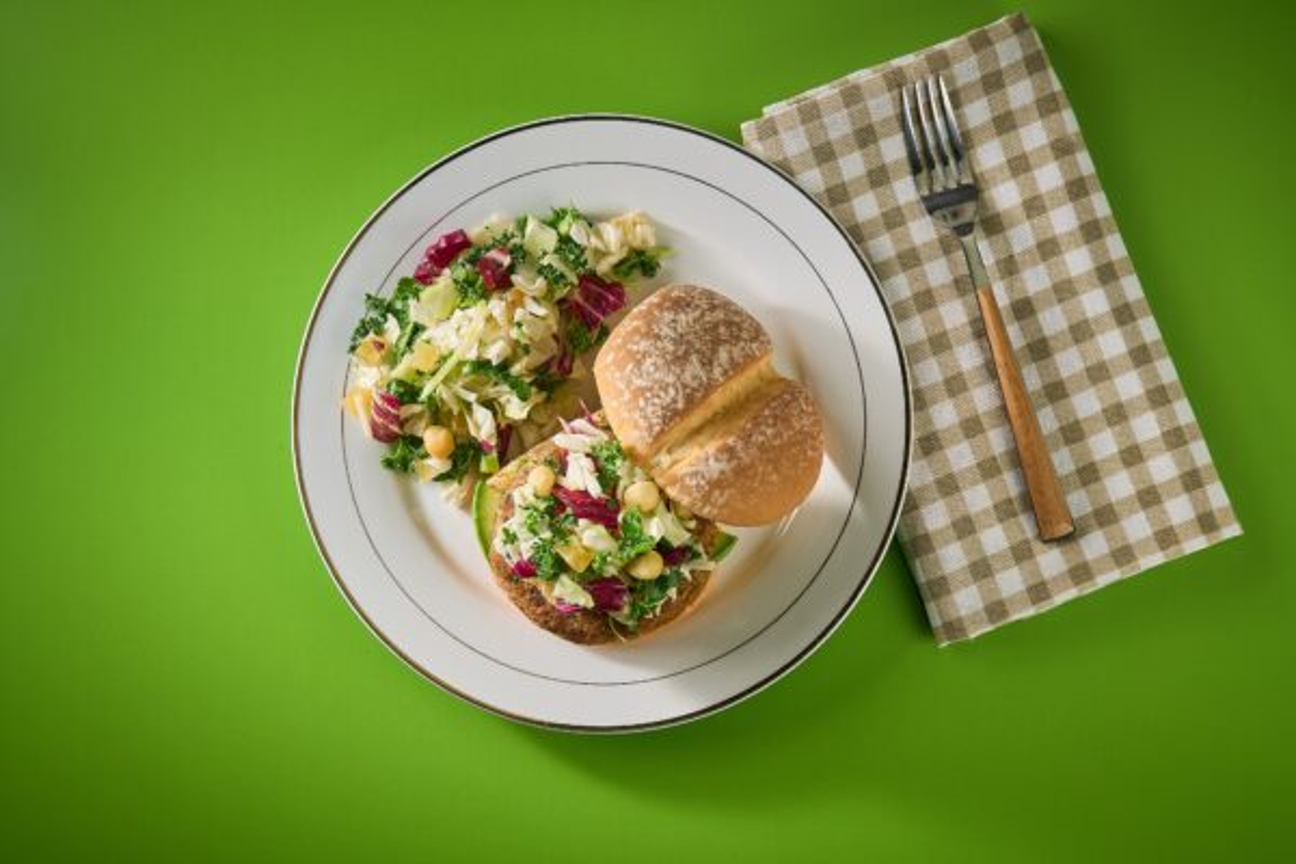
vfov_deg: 16.3
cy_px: 432
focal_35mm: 84
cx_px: 648
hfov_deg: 24.2
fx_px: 3024
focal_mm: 84
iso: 400
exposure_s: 1/13
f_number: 16
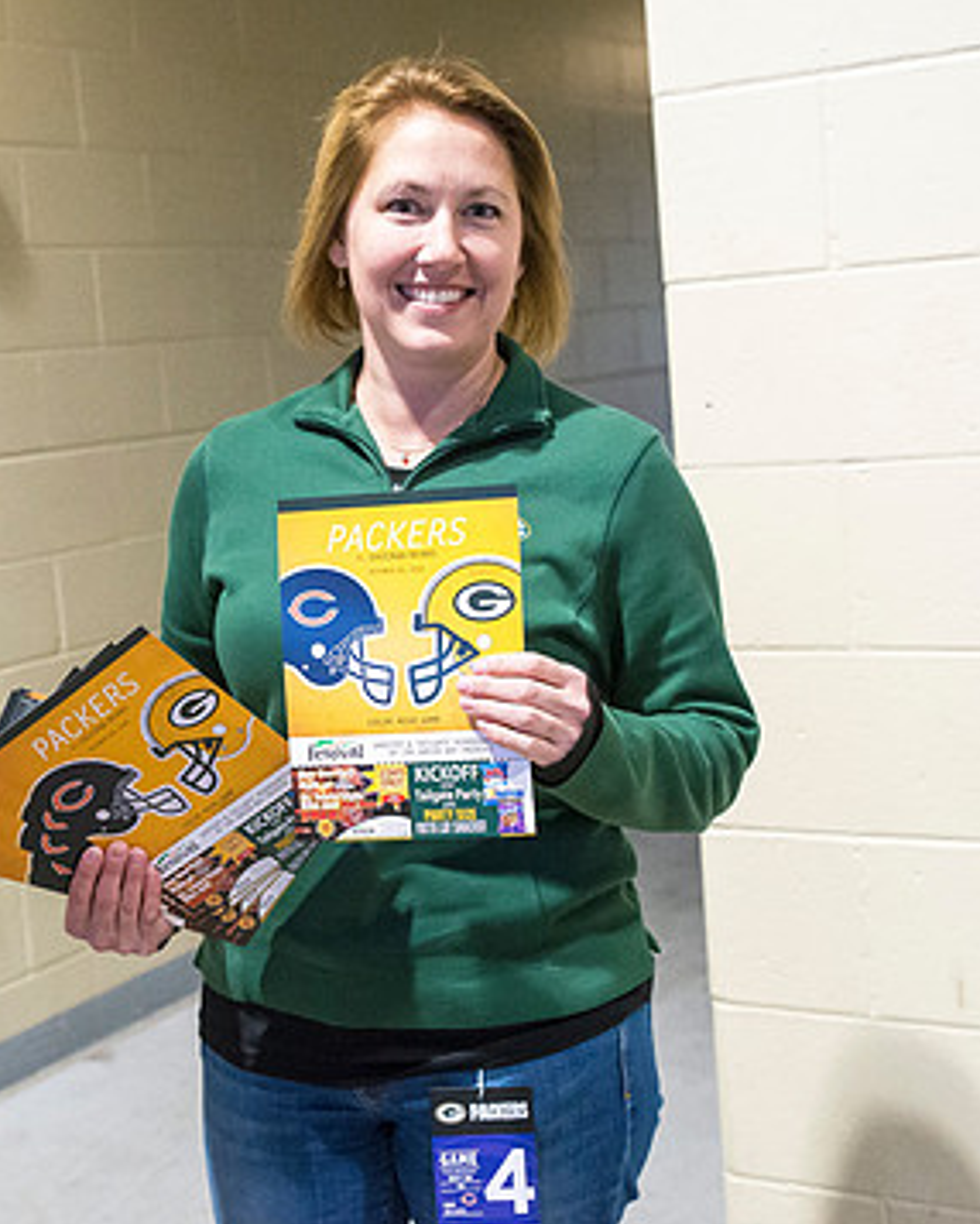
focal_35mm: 61
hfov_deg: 24.8
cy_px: 574
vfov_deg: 30.9
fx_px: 2210
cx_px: 302
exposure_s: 1/320
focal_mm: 40
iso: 5000
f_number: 4.5
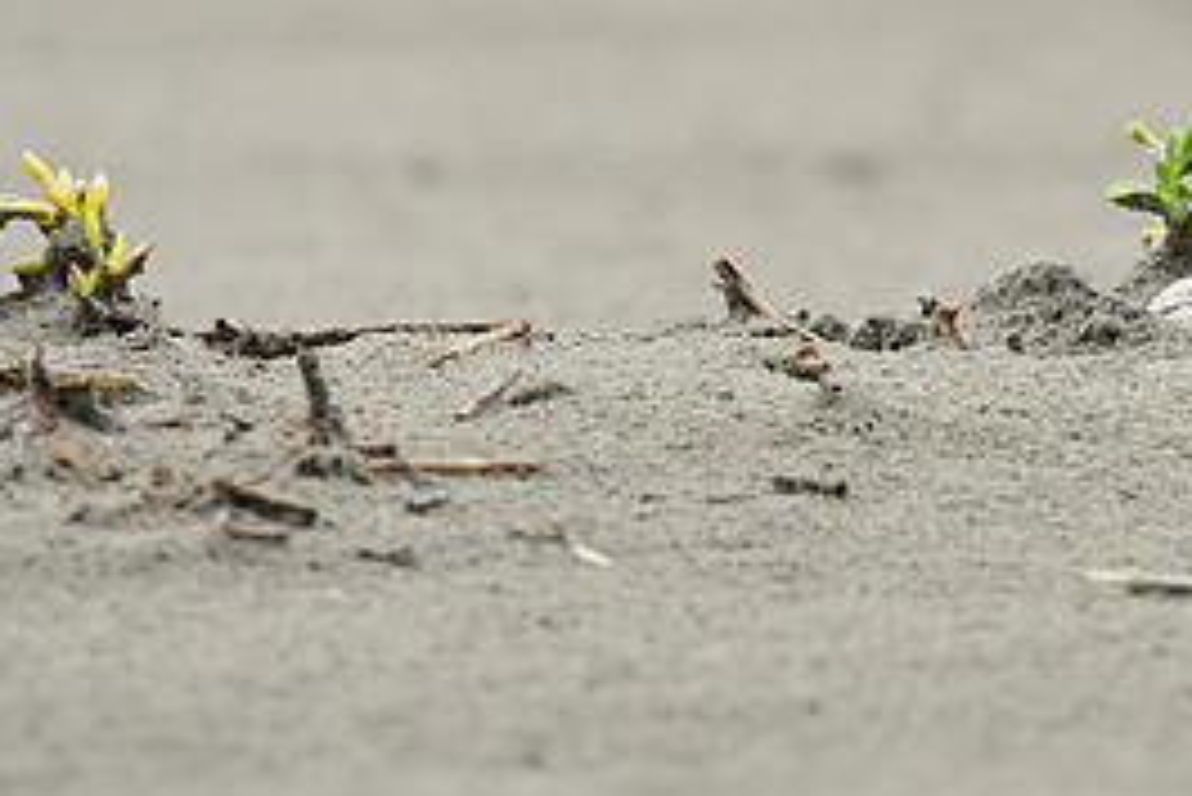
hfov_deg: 1.0
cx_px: 1214
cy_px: 254
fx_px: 65229
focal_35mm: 1969
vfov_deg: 0.7
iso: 2000
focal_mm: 600
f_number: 8
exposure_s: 1/400
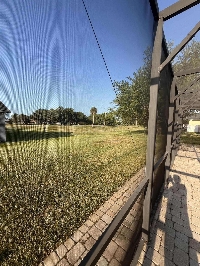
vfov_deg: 102.1
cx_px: 100
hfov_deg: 85.7
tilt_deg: -4.7
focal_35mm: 14
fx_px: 108
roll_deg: -1.8
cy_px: 133
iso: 50
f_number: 2.2
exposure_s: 1/742
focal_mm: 2.22
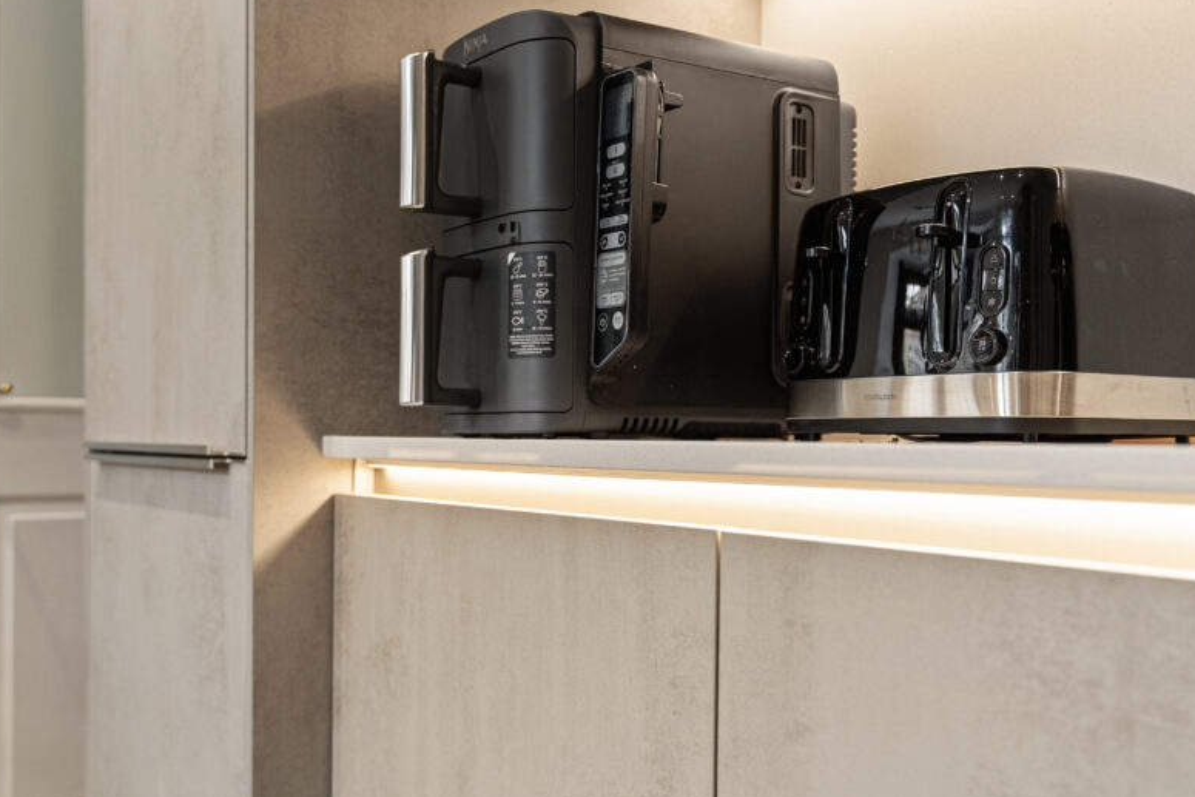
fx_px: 1228
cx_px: 646
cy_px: 358
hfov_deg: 51.8
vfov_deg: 35.9
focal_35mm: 37
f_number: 3.5
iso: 640
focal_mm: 28
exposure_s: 1/40
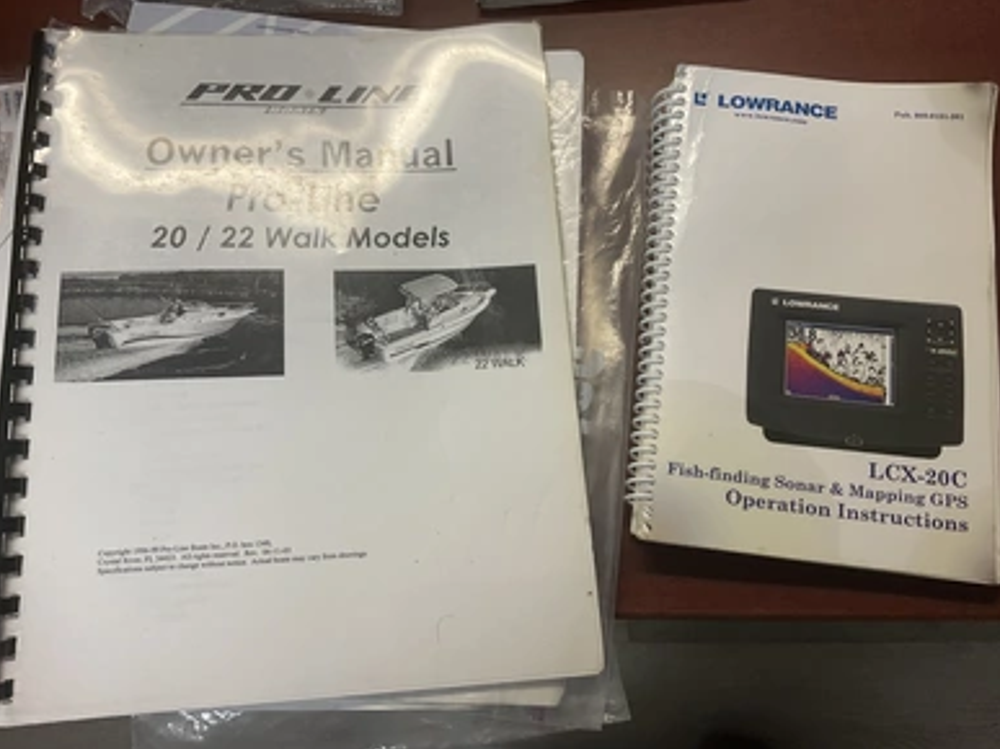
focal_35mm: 30
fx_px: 866
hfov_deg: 60.0
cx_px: 491
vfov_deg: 46.8
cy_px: 364
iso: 64
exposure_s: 1/60
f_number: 1.8
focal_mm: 3
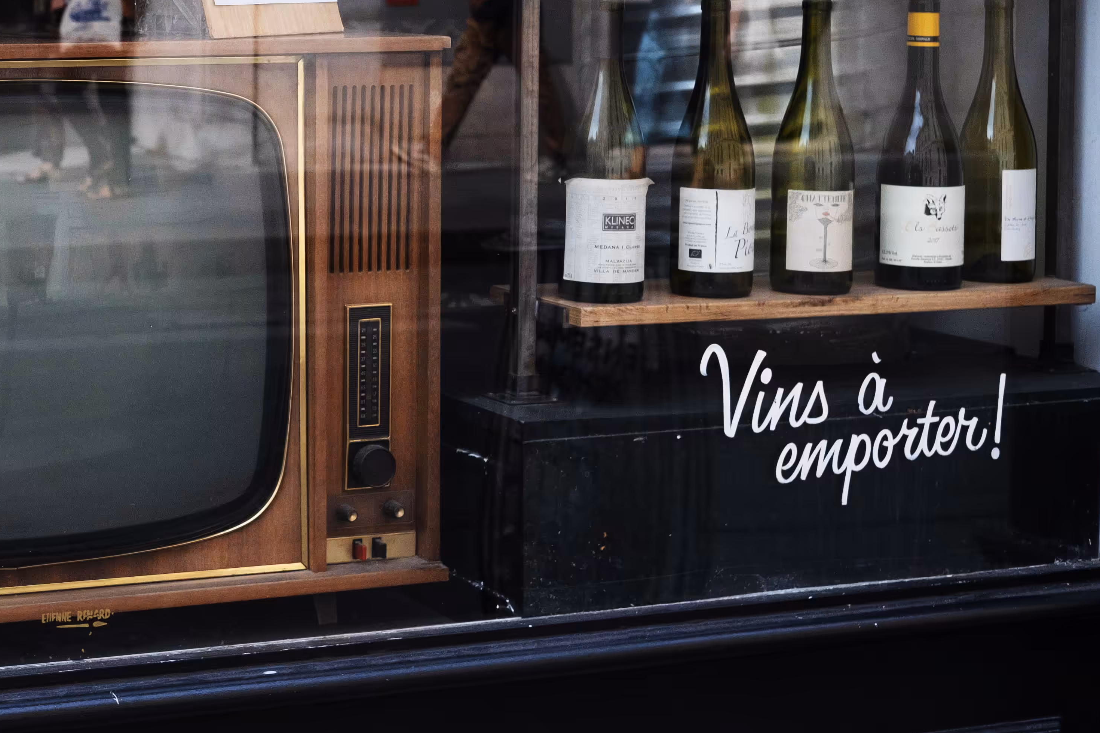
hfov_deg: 22.7
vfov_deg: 15.5
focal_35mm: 87
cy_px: 41
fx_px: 2658
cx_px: 68
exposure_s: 1/400
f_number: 4.5
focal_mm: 27
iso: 500
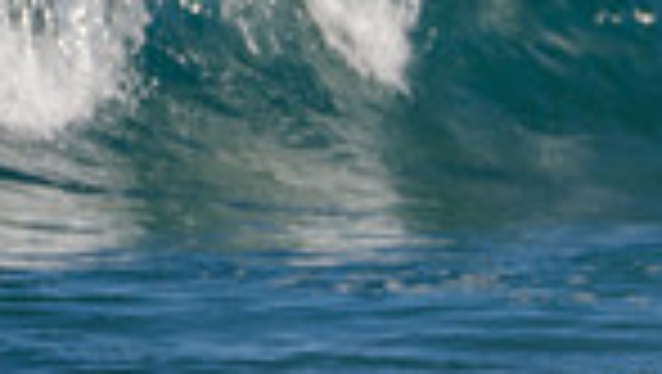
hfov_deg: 0.9
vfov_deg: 0.5
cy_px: 481
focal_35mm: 2536
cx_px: 945
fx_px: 44556
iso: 140
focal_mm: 500
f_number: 5.6
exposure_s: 1/2000
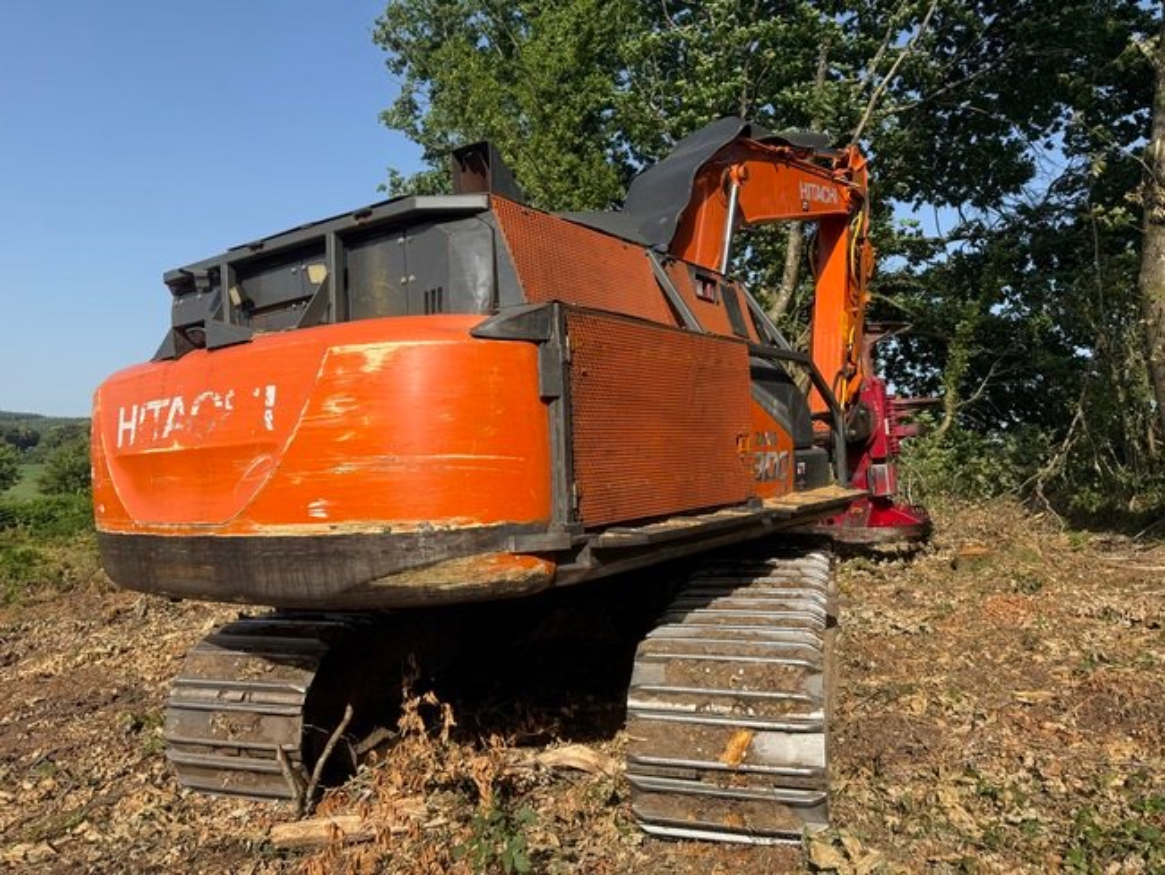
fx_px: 808
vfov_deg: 56.8
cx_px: 582
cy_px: 438
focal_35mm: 24
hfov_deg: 71.6
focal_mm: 6.76
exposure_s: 1/3145
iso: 80
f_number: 1.78
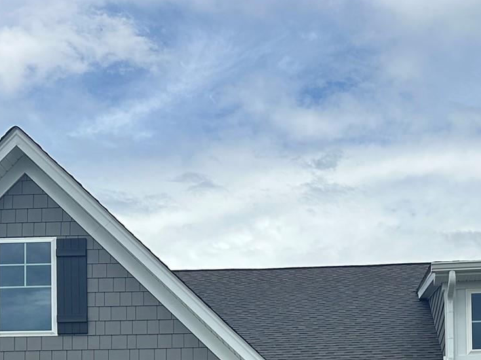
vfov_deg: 19.8
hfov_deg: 28.6
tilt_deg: +5.0
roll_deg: +0.5
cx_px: 349
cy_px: 496
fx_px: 931
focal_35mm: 67
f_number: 1.78
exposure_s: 1/2809
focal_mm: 6.86
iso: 80
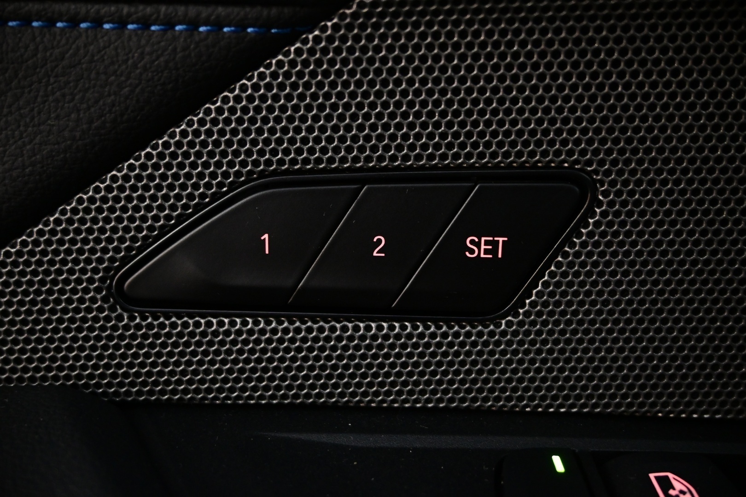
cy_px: 248
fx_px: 684
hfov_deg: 57.2
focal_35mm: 33
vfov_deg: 40.0
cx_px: 373
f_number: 4
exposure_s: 1/40
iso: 2500
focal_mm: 22
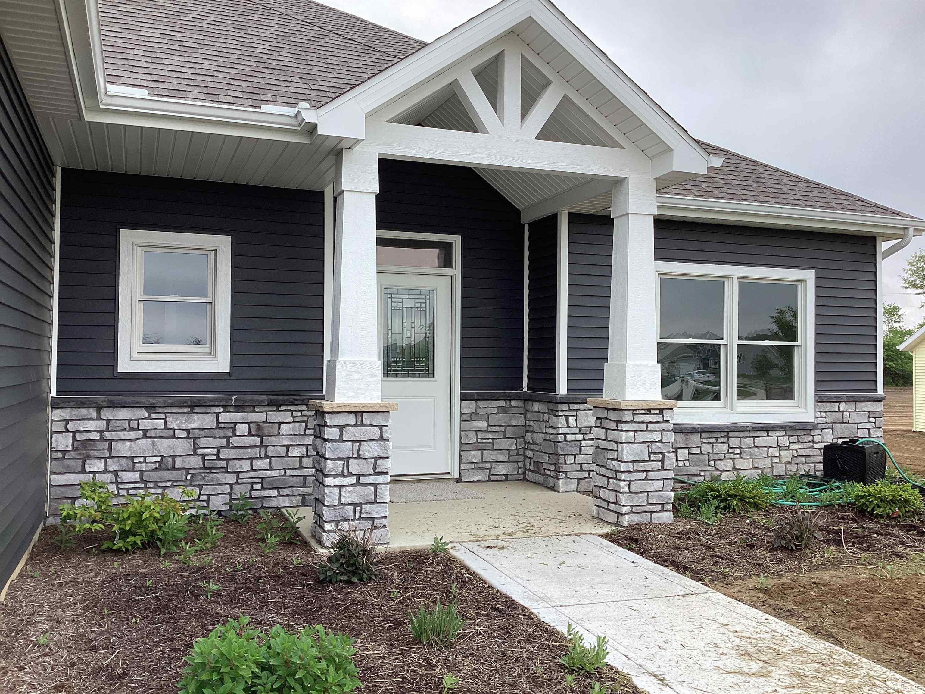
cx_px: 462
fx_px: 828
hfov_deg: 58.4
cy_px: 347
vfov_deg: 45.4
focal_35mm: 31
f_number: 2.4
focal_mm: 3.3
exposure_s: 1/416
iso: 25
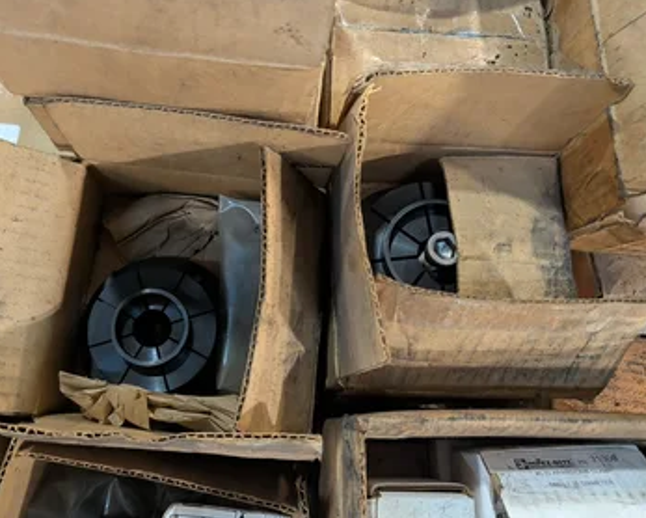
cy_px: 254
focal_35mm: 27
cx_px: 281
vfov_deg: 53.2
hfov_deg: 63.8
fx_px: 517
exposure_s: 1/120
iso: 2323
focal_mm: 6.9
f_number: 1.68
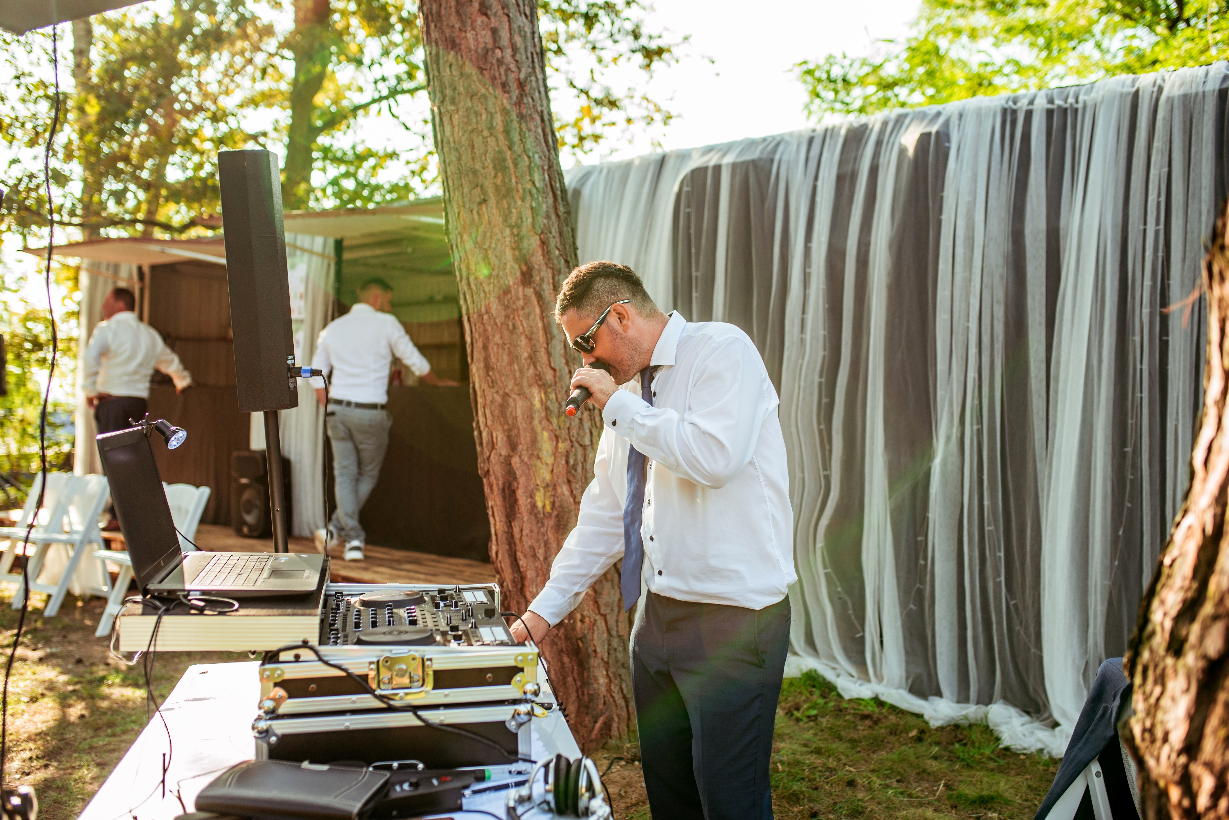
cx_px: 614
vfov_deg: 37.9
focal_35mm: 35
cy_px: 410
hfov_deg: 54.4
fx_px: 1195
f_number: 2.2
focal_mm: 35
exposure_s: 1/500
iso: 160
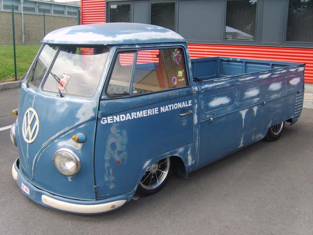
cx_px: 156
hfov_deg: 52.6
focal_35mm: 35
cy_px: 118
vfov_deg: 40.7
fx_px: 316
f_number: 2.8
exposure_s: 1/350
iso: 50
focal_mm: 7.4
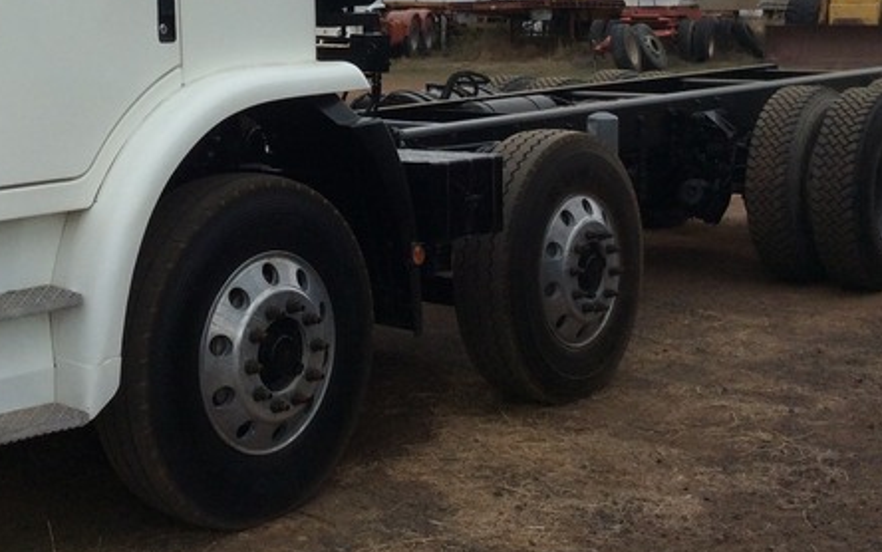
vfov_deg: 20.9
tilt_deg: -2.5
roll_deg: +0.6
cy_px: 58
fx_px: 1467
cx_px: 224
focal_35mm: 61
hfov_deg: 32.8
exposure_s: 1/665
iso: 32
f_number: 2.4
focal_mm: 3.3
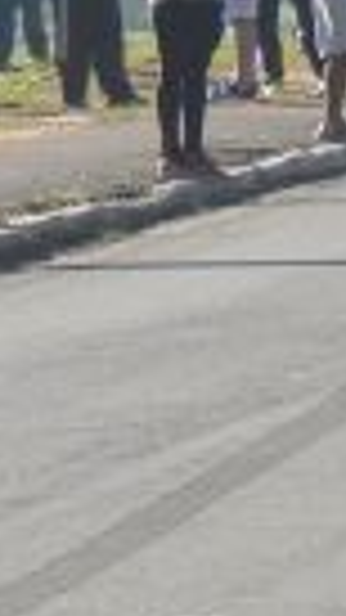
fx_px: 10478
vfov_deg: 3.4
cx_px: 1721
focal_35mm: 642
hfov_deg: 1.9
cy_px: 117
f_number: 3.6
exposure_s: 1/800
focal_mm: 17.1
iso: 125
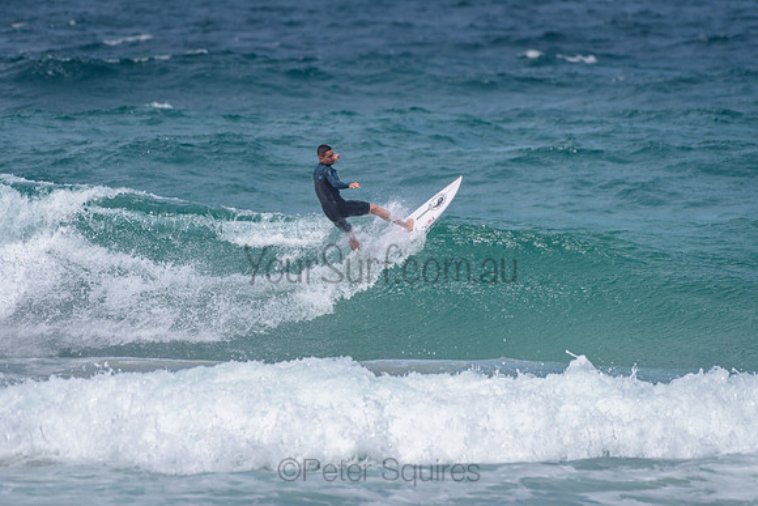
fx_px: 12917
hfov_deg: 3.4
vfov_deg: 2.2
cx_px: 378
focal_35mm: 613
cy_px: 214
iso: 80
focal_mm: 500
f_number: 5.6
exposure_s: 1/2000
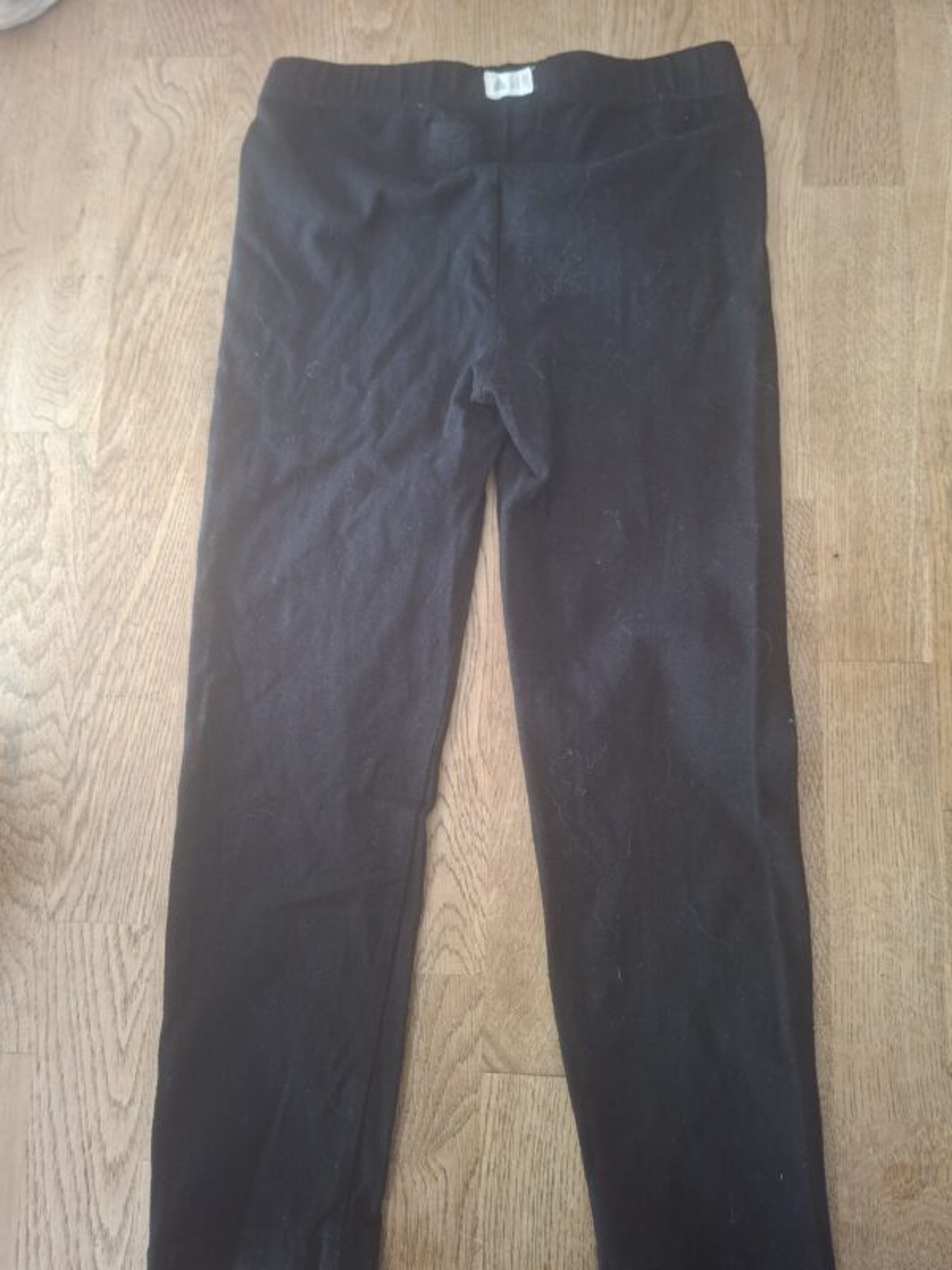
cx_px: 476
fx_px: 843
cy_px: 635
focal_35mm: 23
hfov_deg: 58.9
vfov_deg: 73.9
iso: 400
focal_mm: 5.54
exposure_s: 1/30
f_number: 1.8
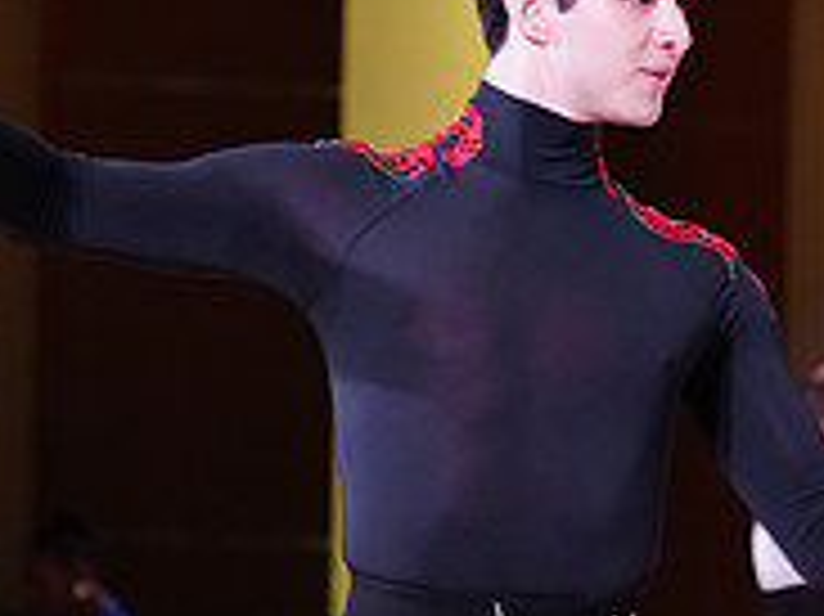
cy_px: 854
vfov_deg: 4.2
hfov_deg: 5.6
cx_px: 795
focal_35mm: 353
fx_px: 8397
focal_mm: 116
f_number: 5
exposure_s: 1/200
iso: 3200
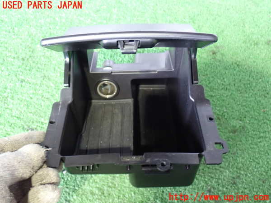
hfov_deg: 42.9
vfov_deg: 32.9
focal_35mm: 44
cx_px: 136
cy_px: 102
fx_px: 344
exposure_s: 1/13
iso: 800
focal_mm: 7.84
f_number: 2.9
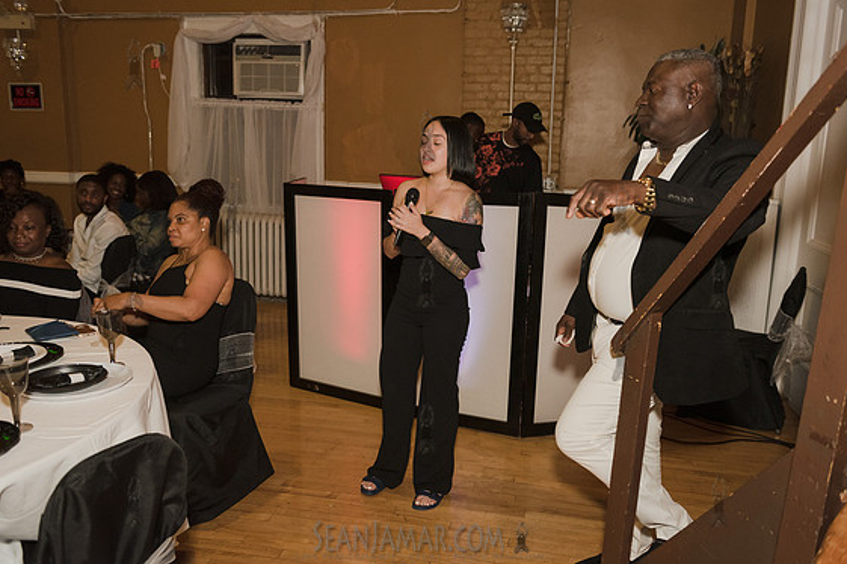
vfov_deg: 43.6
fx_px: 706
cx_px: 426
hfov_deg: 61.9
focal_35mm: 30
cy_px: 281
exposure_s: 1/250
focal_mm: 29
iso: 2000
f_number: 3.5
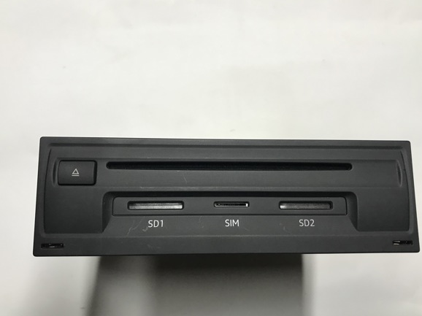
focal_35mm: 31
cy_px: 169
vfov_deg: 45.4
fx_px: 378
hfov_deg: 58.4
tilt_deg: -80.4
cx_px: 210
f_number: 1.8
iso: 25
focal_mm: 3.99
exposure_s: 1/33
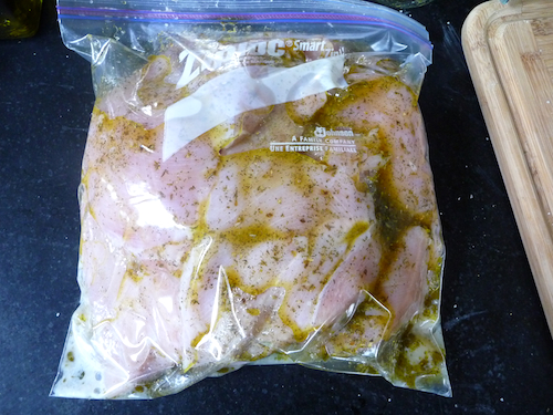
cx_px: 276
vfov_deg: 49.7
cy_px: 208
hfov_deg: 63.4
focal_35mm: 28
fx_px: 447
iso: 400
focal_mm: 4.7
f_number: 3.3
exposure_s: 1/25
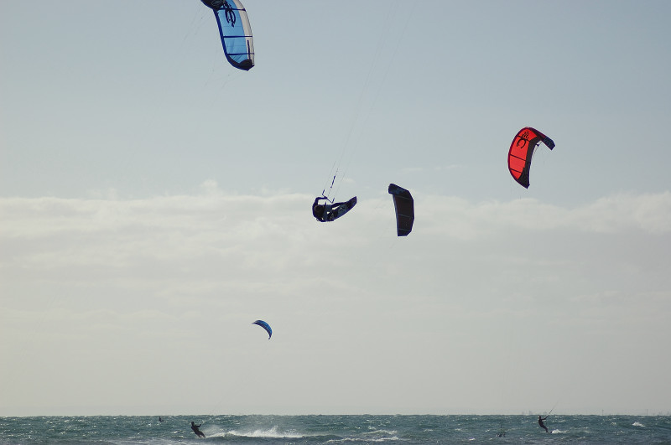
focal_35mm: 158
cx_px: 336
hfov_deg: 13.1
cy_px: 222
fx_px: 2931
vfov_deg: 8.7
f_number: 4.2
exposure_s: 1/4000
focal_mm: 105
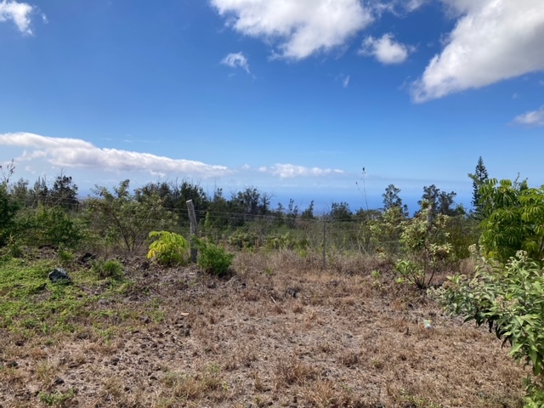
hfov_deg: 63.4
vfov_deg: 49.7
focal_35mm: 28
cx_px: 272
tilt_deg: -1.9
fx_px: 440
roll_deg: -1.5
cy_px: 204
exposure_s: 1/2208
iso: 20
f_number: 1.8
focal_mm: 3.99
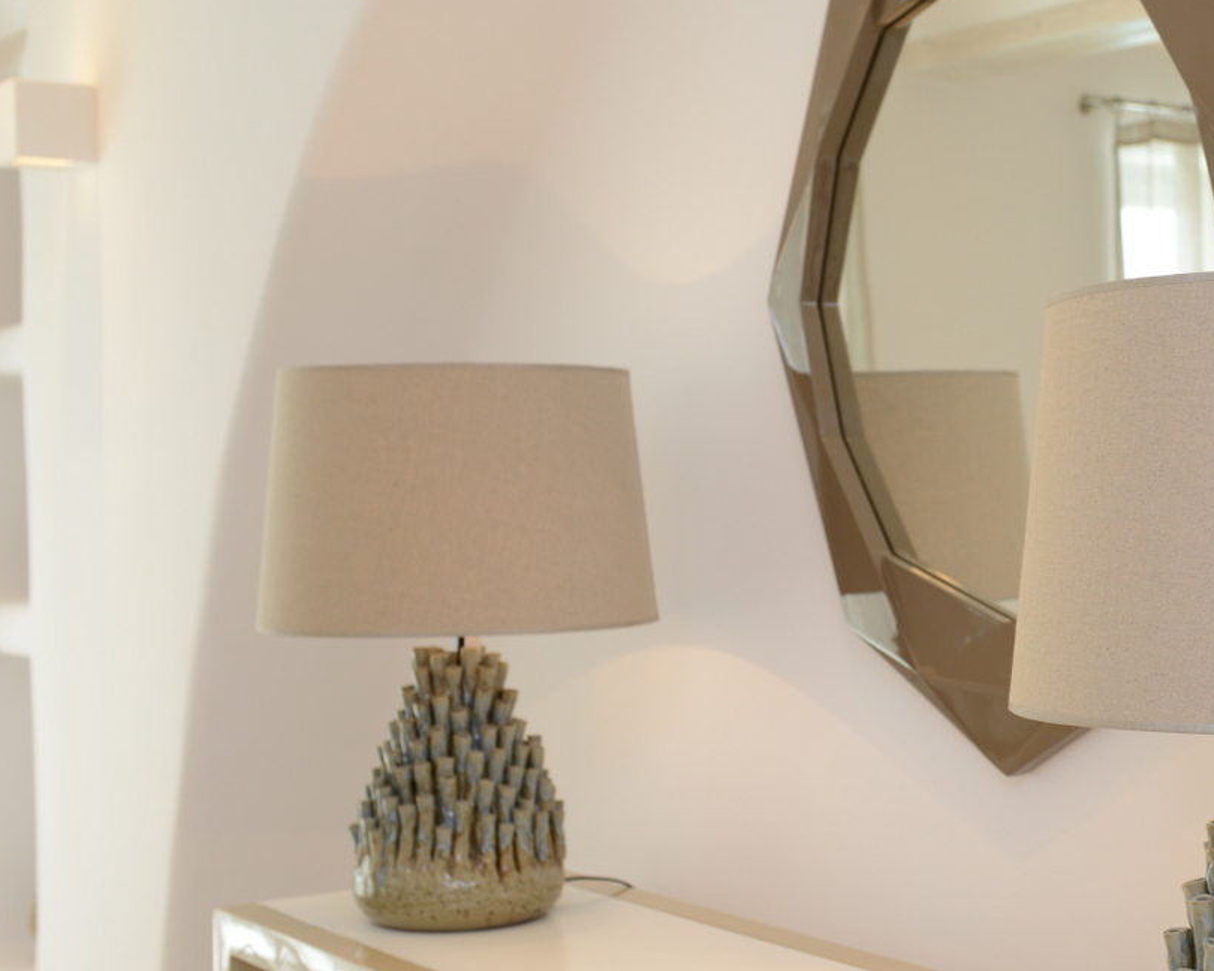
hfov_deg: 29.3
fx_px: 2264
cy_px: 513
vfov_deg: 24.2
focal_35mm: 63
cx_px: 991
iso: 200
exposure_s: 1/60
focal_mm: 34
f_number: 5
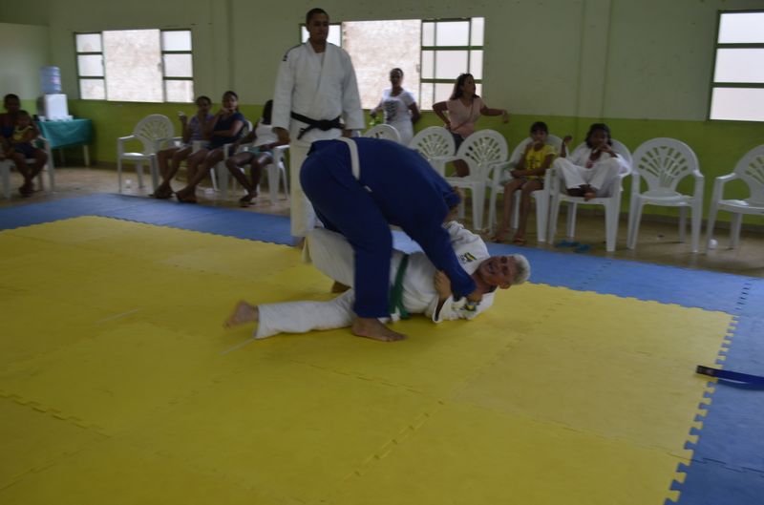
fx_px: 699
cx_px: 382
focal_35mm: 33
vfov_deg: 39.8
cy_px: 252
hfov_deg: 57.3
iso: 400
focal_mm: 22
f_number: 4.8
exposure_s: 1/90
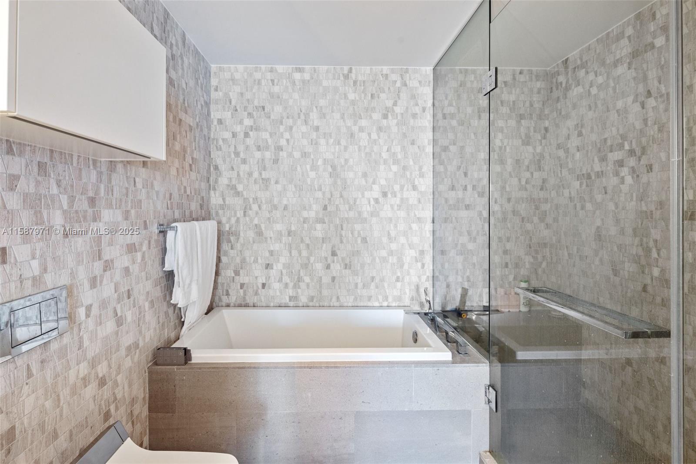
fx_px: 309
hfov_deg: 96.7
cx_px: 348
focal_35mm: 16
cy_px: 232
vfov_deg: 73.8
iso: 2200
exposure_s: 1/15
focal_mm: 16
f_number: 8
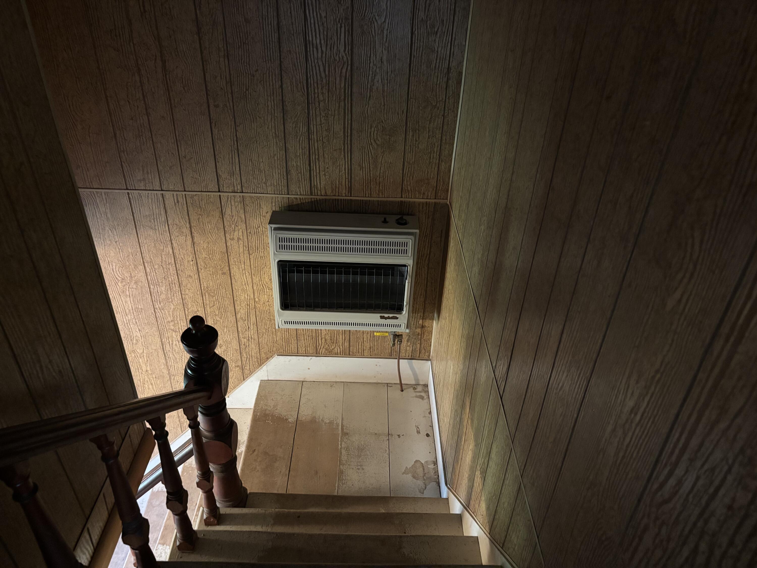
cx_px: 378
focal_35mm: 26
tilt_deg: -34.0
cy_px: 284
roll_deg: -1.9
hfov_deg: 67.3
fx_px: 569
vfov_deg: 53.1
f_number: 1.6
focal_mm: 5.96
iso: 640
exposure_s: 1/30
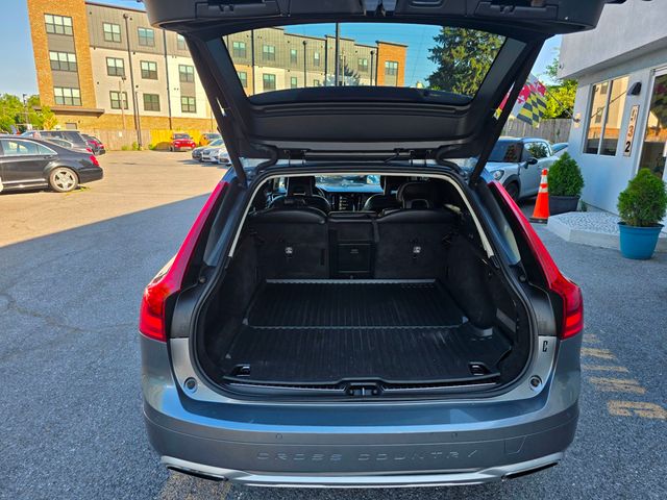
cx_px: 334
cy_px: 250
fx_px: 443
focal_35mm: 23
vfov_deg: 58.9
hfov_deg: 73.9
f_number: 1.7
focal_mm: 6.3
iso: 12
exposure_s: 1/180
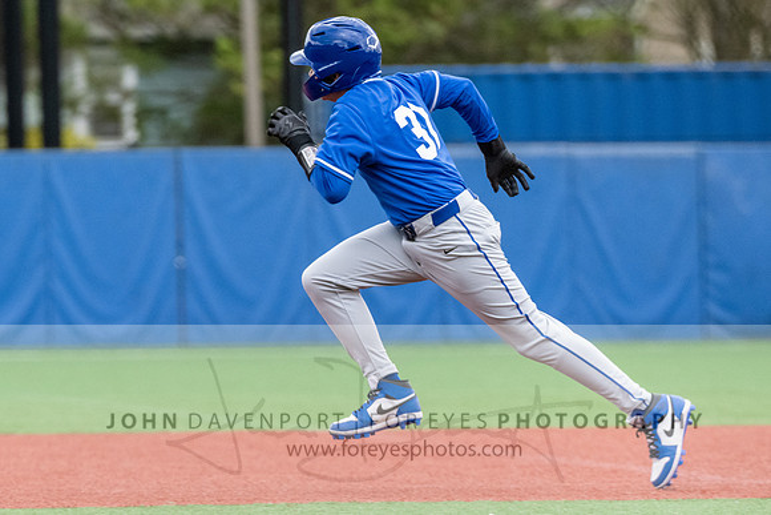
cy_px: 275
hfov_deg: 4.1
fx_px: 10735
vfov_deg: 2.7
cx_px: 303
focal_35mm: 501
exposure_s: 1/1000
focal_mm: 370
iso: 5600
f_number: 5.6
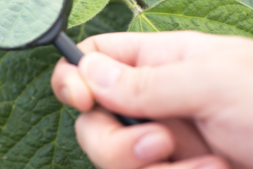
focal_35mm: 153
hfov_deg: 13.3
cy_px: -3
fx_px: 1076
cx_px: 22
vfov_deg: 8.9
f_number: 3.2
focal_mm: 50
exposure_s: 1/640
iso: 250
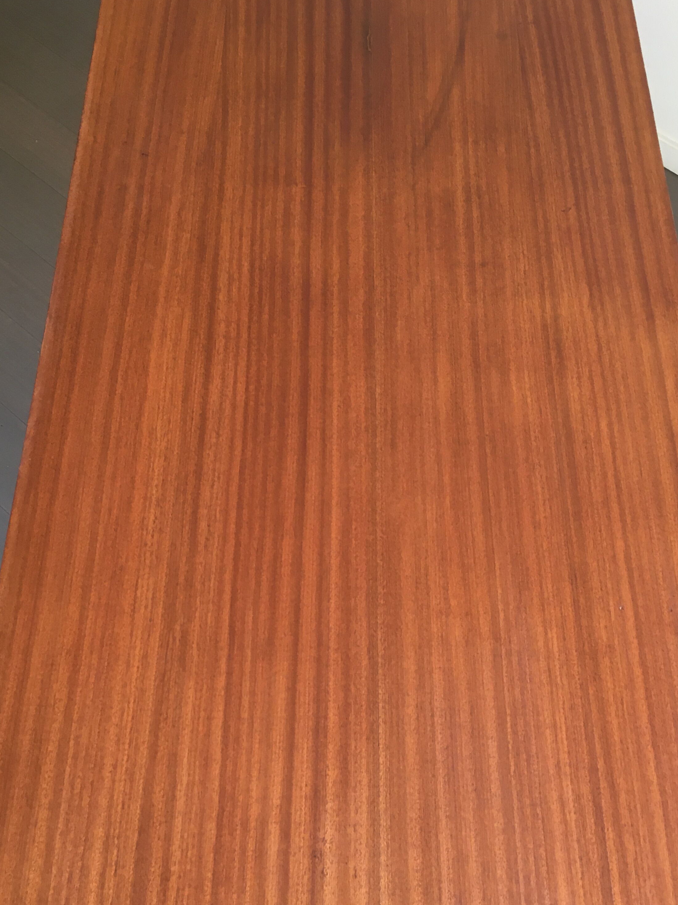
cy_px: 497
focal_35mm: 40
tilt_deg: -61.2
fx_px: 1045
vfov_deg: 46.7
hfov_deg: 35.9
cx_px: 388
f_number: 2.2
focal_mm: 4.15
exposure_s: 1/33
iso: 64
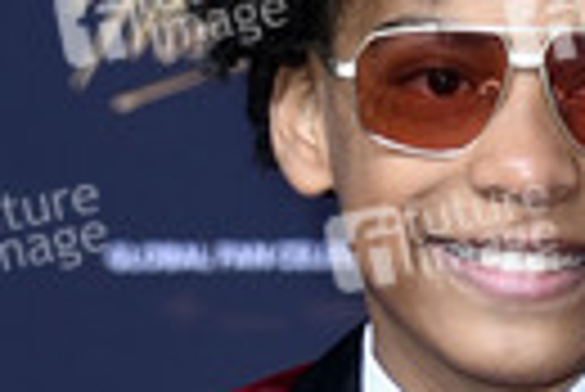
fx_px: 5922
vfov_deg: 3.8
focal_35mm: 364
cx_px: 502
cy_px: 351
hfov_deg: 5.6
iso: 400
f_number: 5.6
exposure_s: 1/250
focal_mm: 105
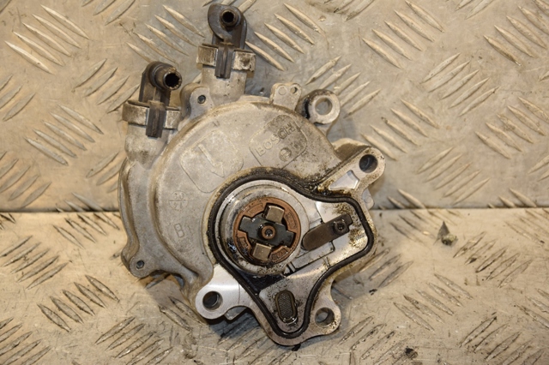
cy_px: 182
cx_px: 274
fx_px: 1600
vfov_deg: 13.0
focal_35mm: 105
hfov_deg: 19.5
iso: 800
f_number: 5.3
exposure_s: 1/200
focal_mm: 70
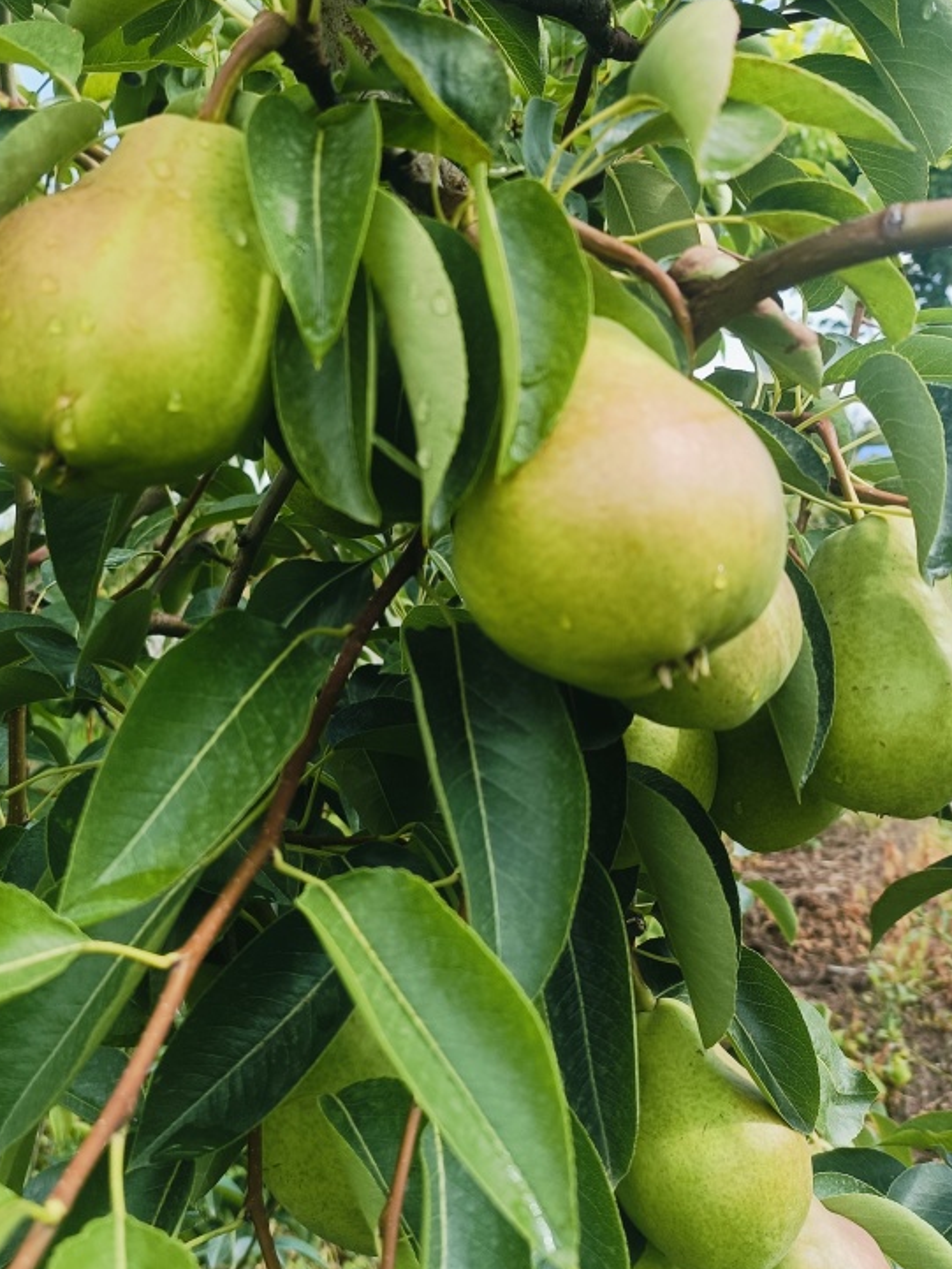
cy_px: 534
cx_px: 338
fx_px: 1356
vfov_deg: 49.9
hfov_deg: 38.3
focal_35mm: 37
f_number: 1.7
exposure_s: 1/252
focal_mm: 4.7
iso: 100
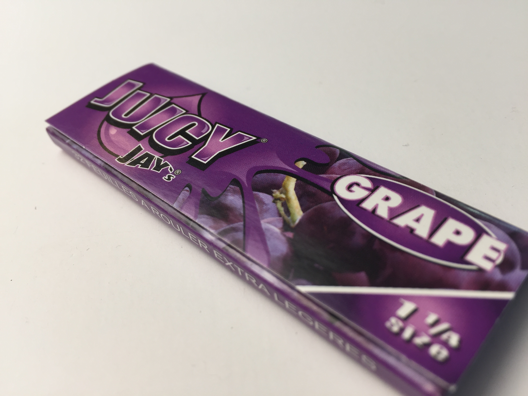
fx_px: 442
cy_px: 198
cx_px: 264
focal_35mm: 29
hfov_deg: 61.7
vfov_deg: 48.2
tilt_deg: -45.9
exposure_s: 1/120
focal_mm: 4.15
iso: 32
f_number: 2.2
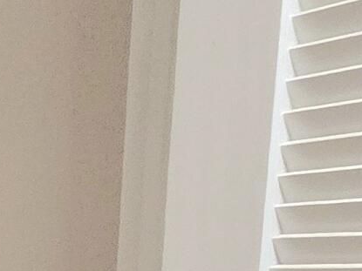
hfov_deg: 13.5
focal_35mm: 94
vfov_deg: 14.2
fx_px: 983
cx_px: -561
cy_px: 464
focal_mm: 2.2
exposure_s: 1/60.2
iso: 640
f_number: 2.2
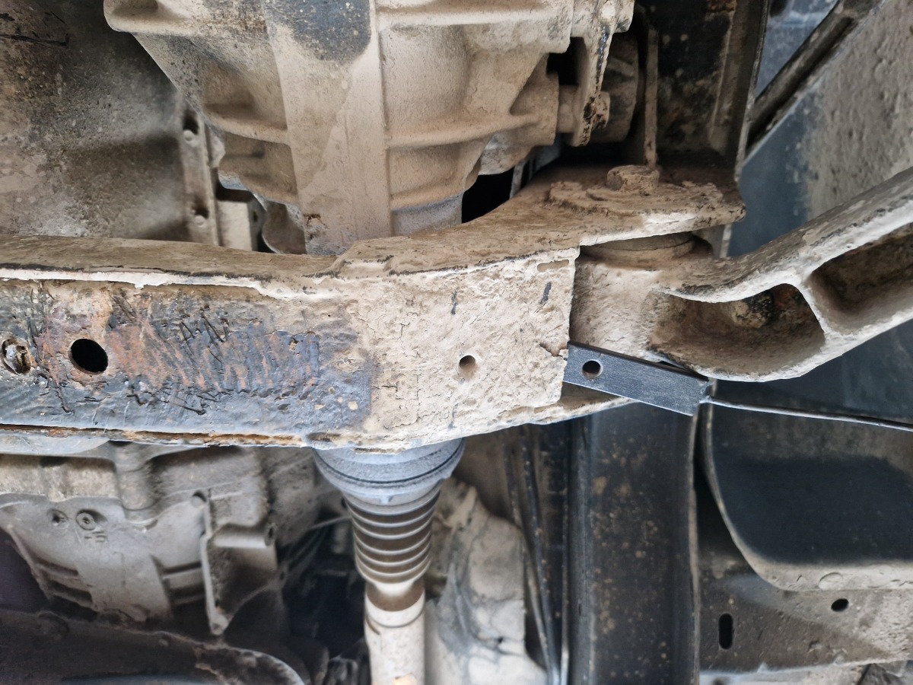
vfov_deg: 58.9
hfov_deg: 73.9
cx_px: 456
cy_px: 342
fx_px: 607
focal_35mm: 23
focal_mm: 5.4
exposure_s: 1/50
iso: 640
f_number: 1.8
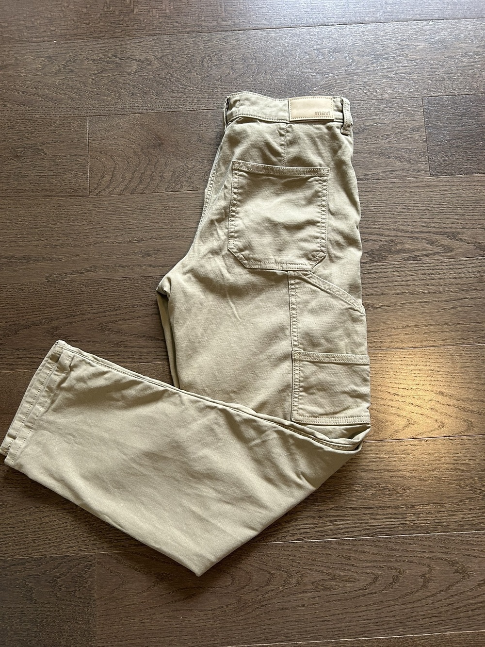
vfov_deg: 67.3
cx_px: 242
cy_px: 324
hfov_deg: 53.1
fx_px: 486
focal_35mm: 26
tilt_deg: -82.5
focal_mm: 5.7
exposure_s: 1/60
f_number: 1.5
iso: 160
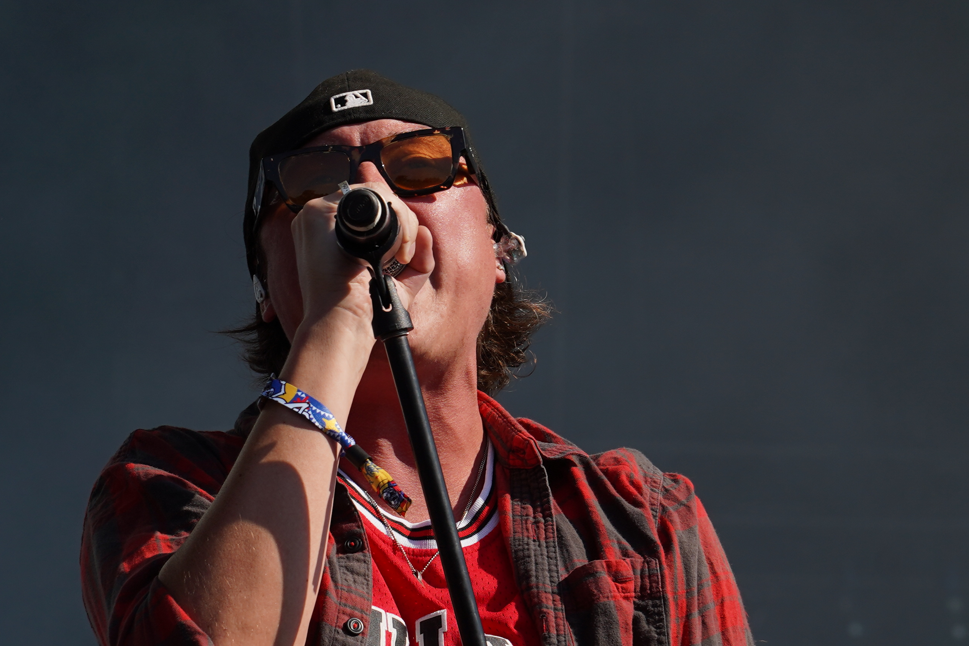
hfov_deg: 8.3
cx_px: 604
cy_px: 343
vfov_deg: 5.5
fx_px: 6702
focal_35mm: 249
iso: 100
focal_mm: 105
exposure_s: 1/500
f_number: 8
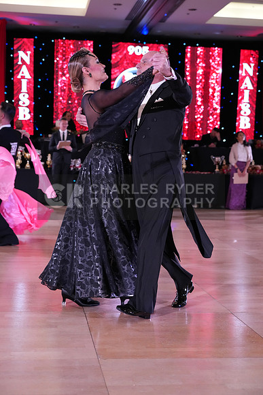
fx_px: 613
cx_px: 132
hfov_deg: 24.2
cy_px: 198
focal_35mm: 56
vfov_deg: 35.6
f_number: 4
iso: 3200
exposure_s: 1/320
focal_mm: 56
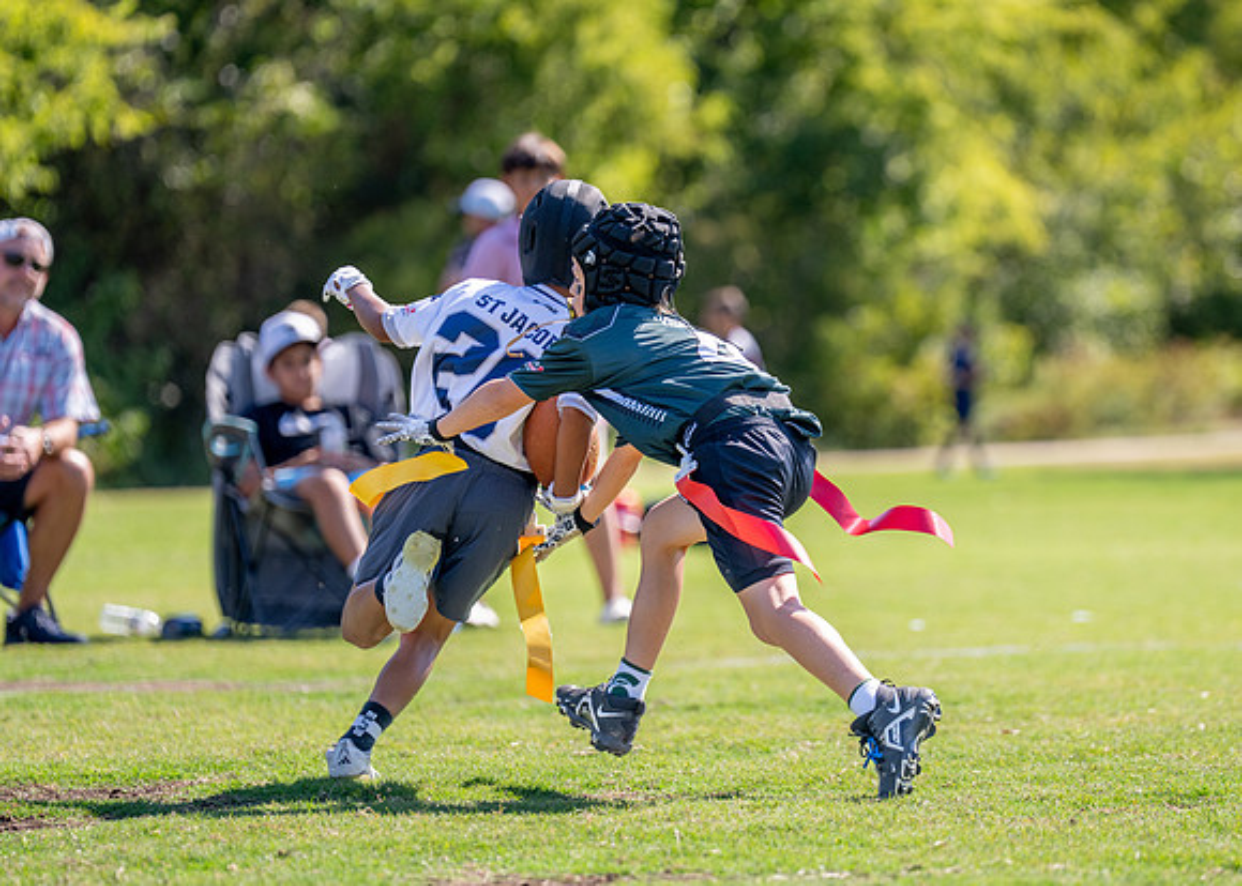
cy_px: 399
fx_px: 6743
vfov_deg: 7.5
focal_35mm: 191
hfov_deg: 10.5
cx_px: 757
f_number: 2.8
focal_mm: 158
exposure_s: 1/2000
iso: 200
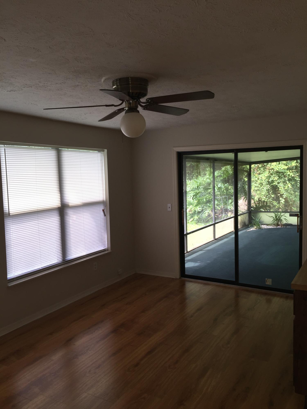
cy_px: 204
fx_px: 343
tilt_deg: -4.1
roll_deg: +1.0
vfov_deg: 61.7
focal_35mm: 29
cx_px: 154
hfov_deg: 48.2
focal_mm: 4.15
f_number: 2.2
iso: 32
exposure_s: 1/50
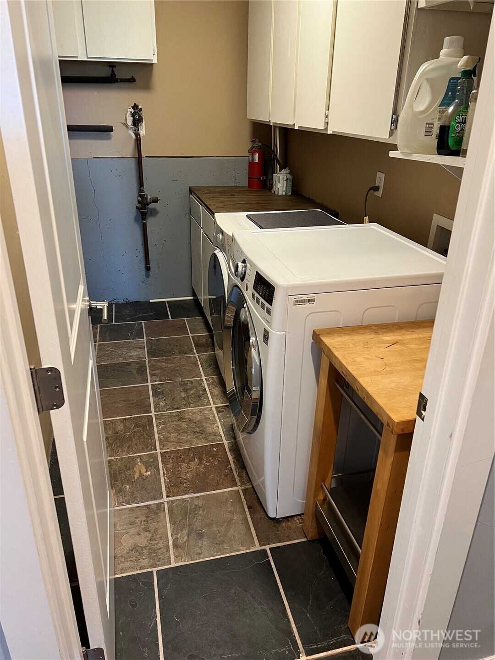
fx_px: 496
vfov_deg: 67.3
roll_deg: -0.6
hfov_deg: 53.1
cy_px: 330
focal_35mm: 26
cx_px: 248
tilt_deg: -23.0
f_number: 1.5
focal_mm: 5.7
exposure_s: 1/60
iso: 160
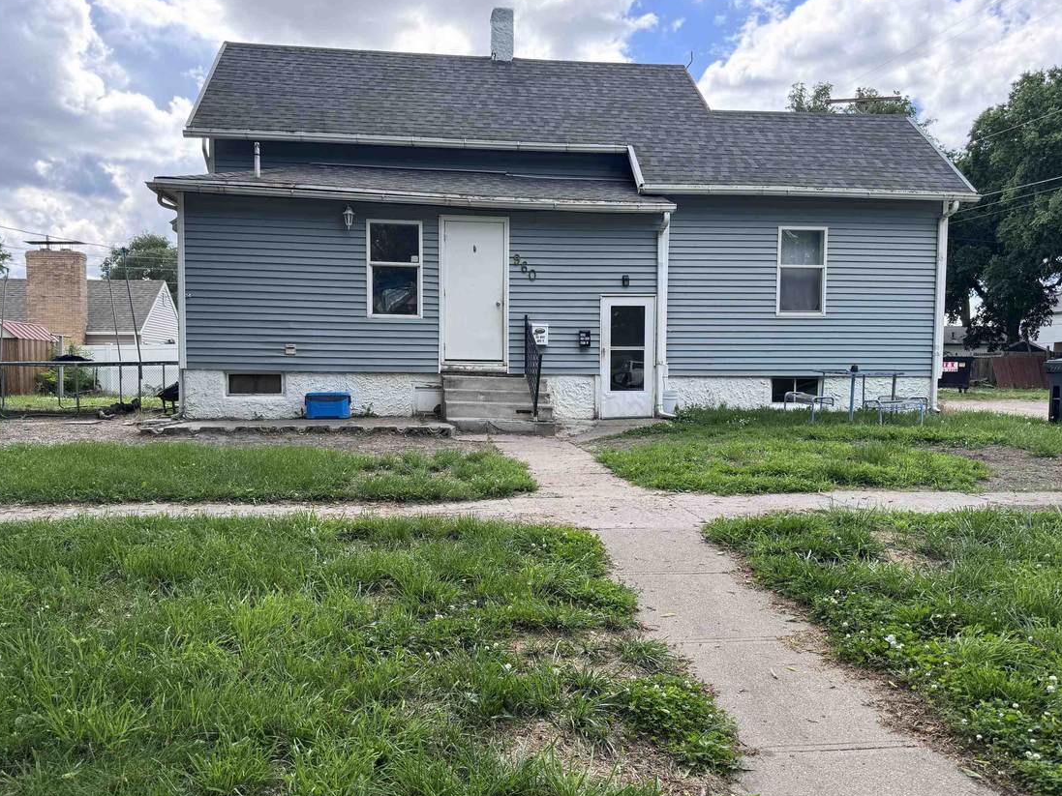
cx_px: 513
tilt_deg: -3.9
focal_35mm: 28
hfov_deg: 63.4
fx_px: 859
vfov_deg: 49.7
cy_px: 420
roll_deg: -0.6
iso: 80
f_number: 1.78
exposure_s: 1/1059
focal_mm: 6.76
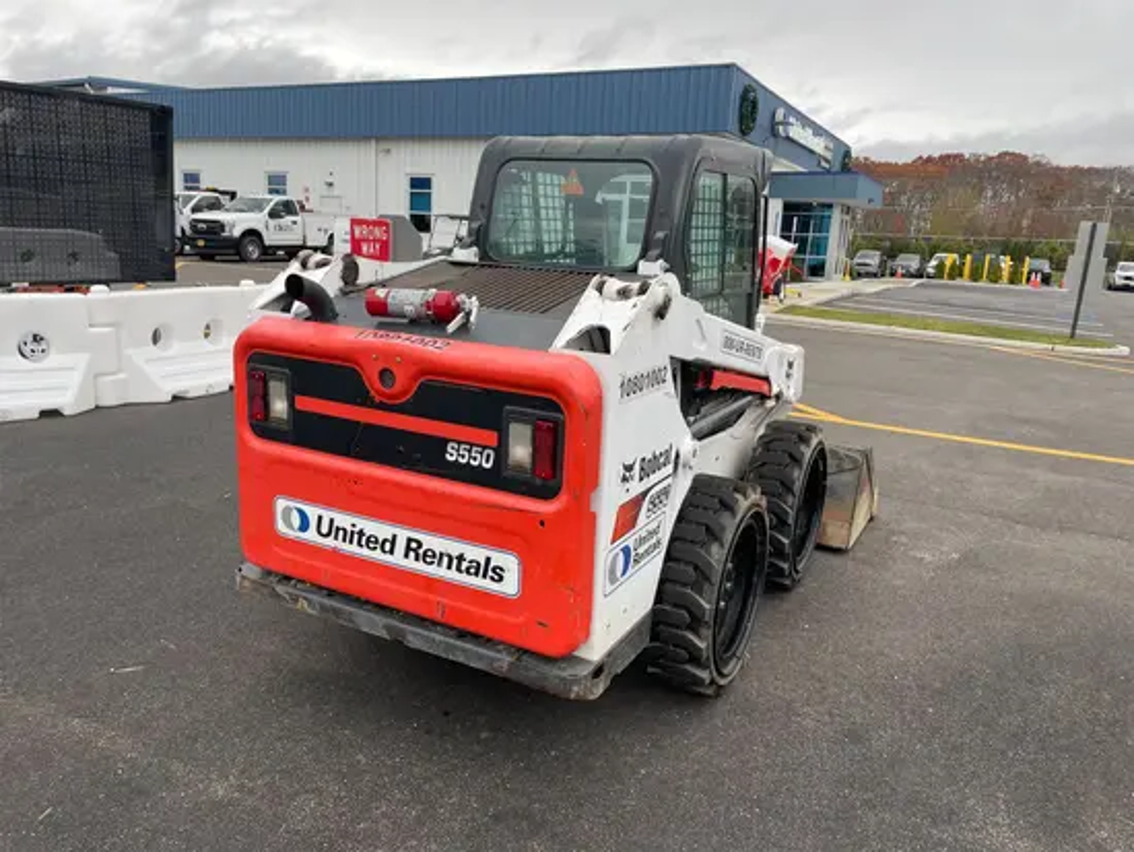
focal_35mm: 26
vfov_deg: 53.1
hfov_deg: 67.3
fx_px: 852
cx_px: 567
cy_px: 426
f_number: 1.6
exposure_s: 1/152
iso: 32
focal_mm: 4.2
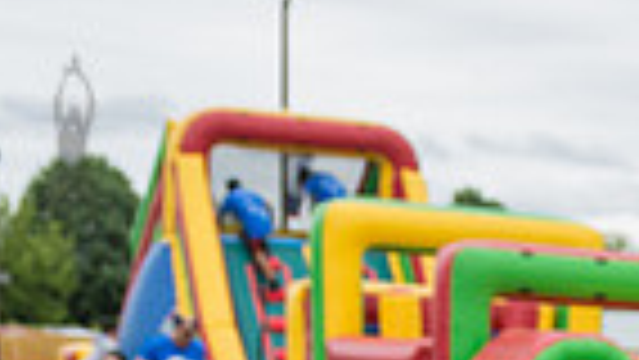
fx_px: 2322
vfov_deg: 8.3
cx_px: 940
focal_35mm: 137
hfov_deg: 14.7
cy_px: 785
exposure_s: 1/1000
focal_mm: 32
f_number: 3.5
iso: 200
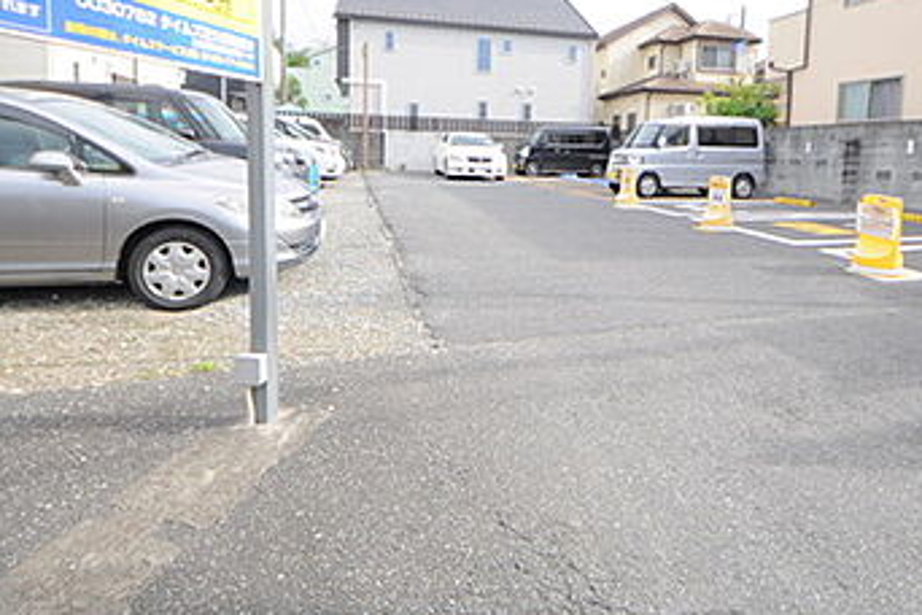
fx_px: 538
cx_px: 504
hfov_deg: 81.0
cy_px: 183
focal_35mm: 21
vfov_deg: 57.6
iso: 200
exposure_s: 1/200
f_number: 7.1
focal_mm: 8
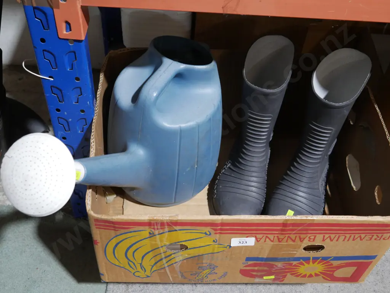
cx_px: 195
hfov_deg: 44.8
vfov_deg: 34.4
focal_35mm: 42
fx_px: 473
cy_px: 146
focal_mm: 21
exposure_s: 1/60
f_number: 4.6
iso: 1000
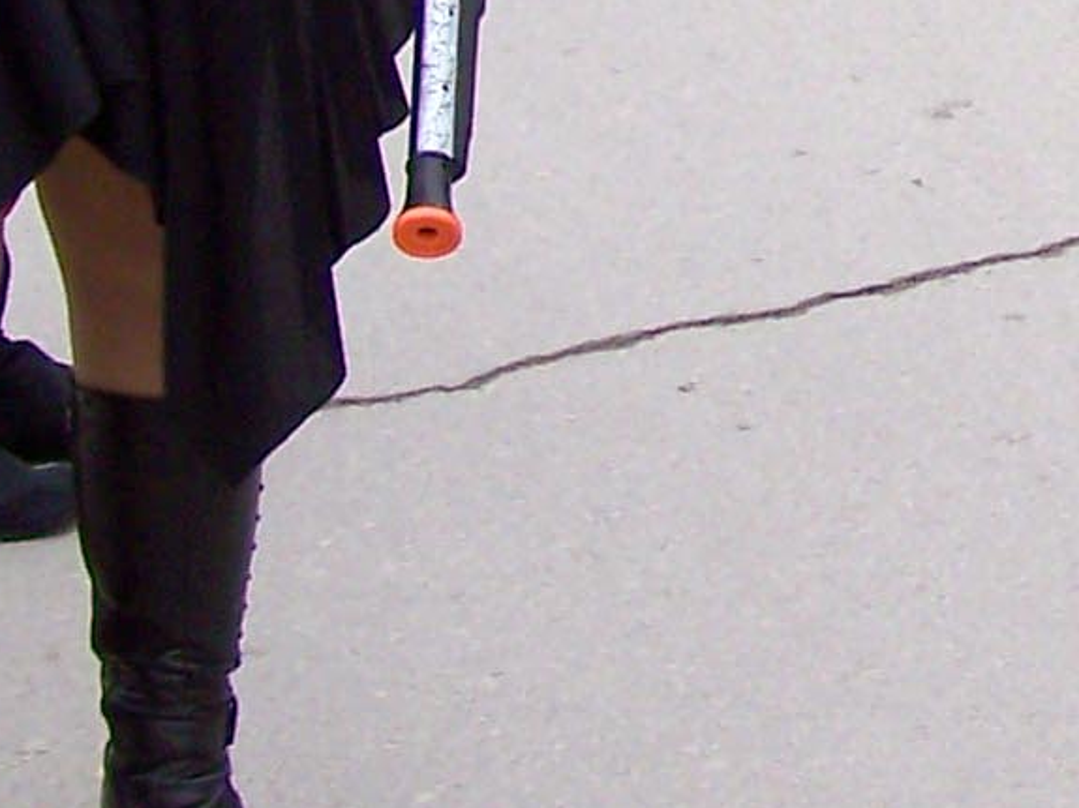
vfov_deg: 7.2
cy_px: -397
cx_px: 1531
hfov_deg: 9.5
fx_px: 6326
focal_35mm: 203
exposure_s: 1/250
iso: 64
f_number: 2.8
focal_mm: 6.3
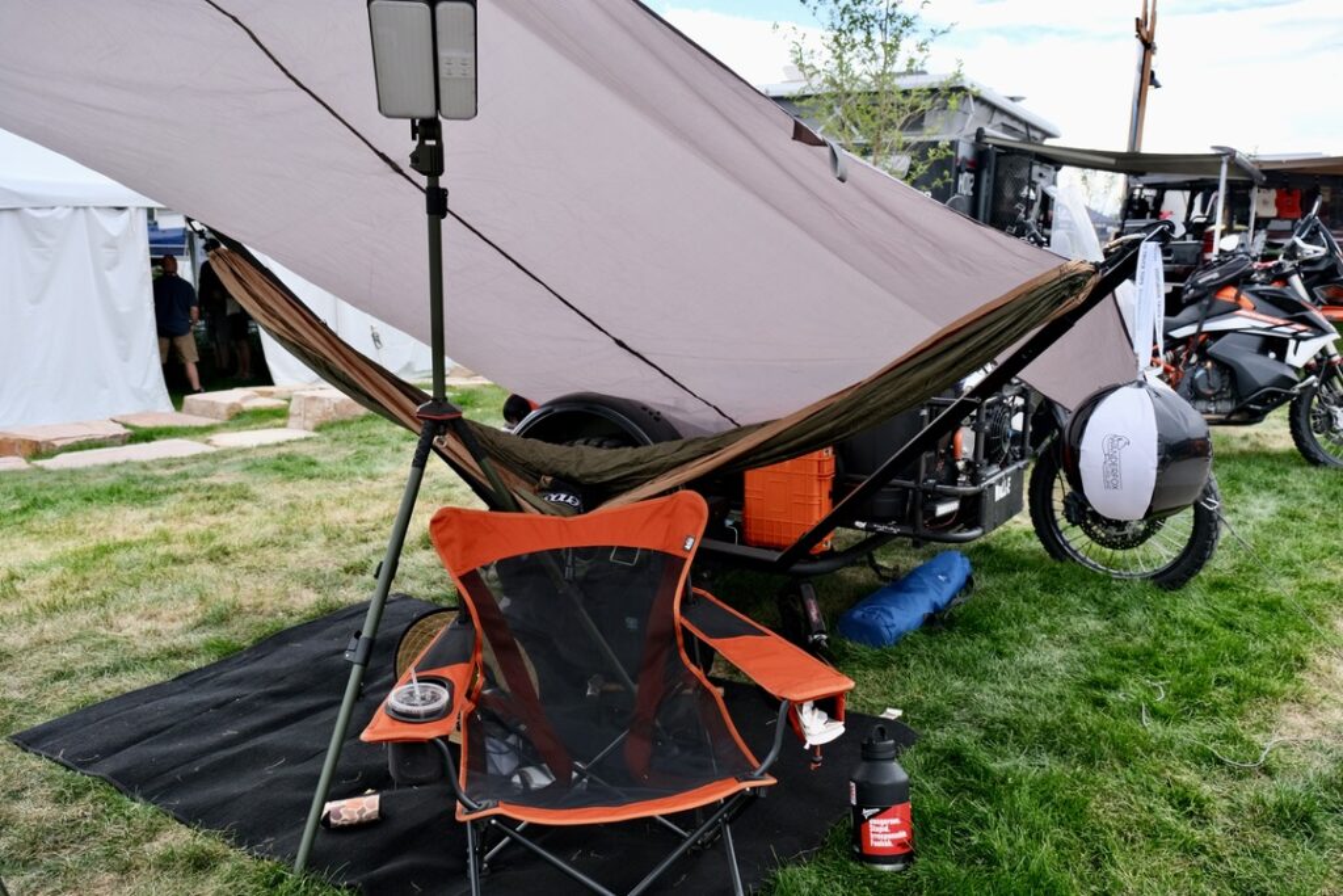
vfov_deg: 46.4
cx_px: 672
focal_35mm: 28
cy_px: 448
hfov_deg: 65.5
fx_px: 1045
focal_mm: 18.4
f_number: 5.6
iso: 320
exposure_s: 1/210
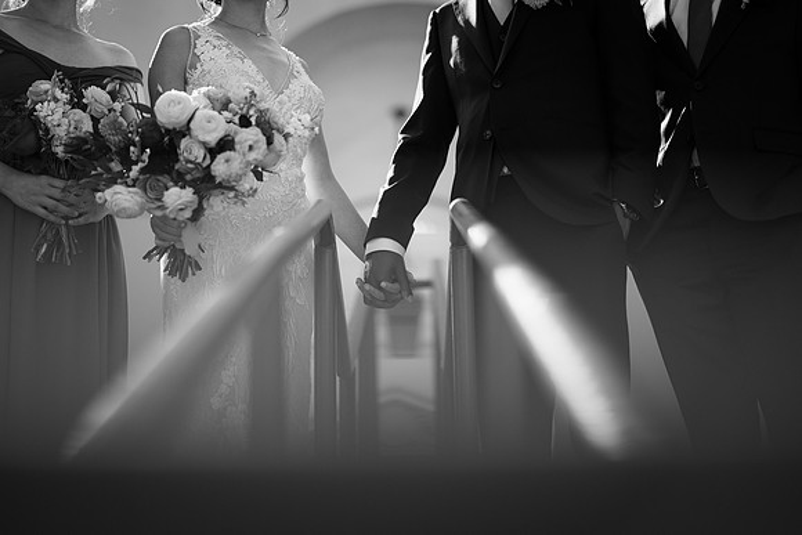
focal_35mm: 87
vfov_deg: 15.8
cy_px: 268
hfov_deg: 23.5
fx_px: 1929
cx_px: 401
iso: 100
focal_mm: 85
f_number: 1.8
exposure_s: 1/2500
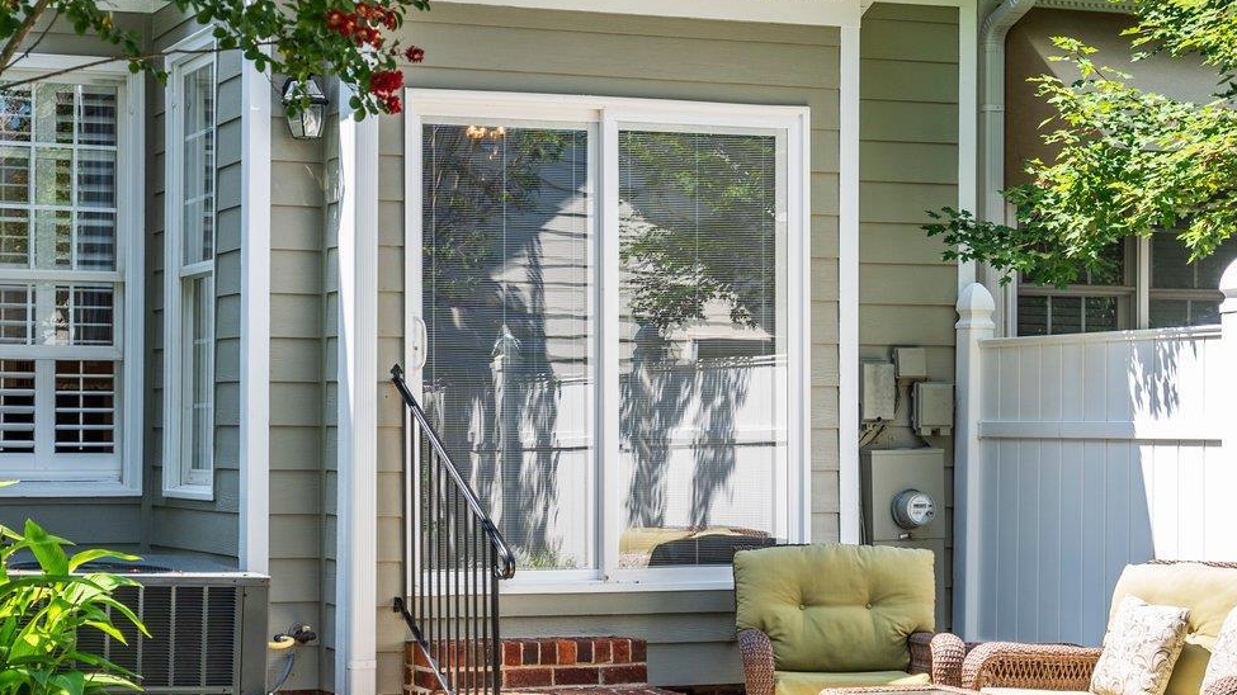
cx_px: 334
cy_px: 422
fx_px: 2525
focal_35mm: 77
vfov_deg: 15.7
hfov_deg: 27.2
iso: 125
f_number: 4
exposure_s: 1/60
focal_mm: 35
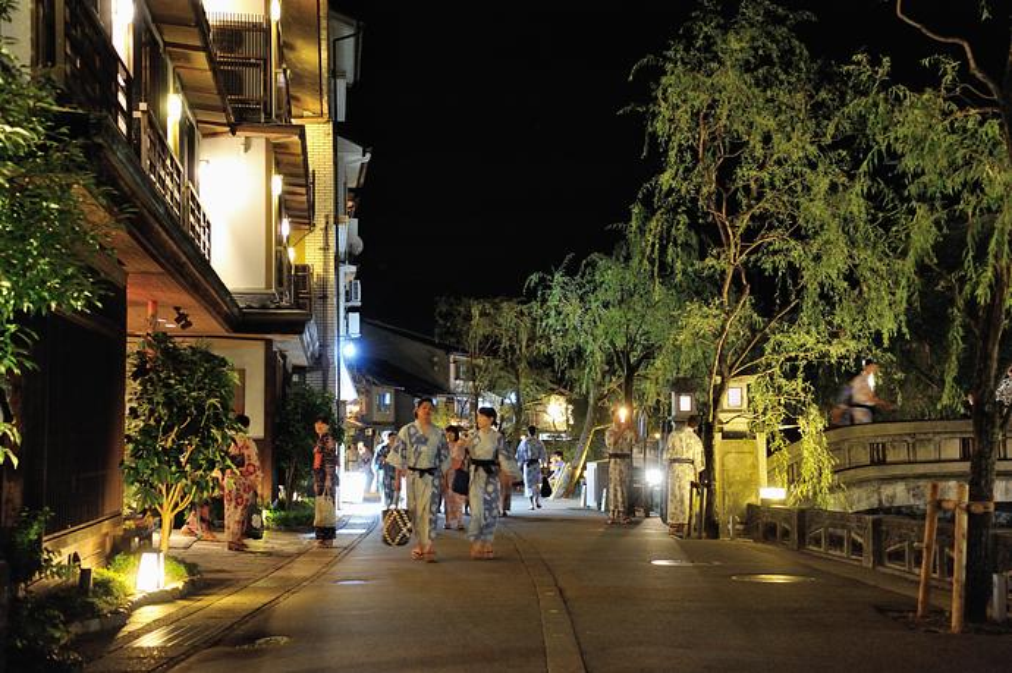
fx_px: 1405
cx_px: 506
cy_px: 336
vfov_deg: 27.0
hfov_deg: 39.6
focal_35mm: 50
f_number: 4
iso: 3200
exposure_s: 1/8
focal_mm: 50
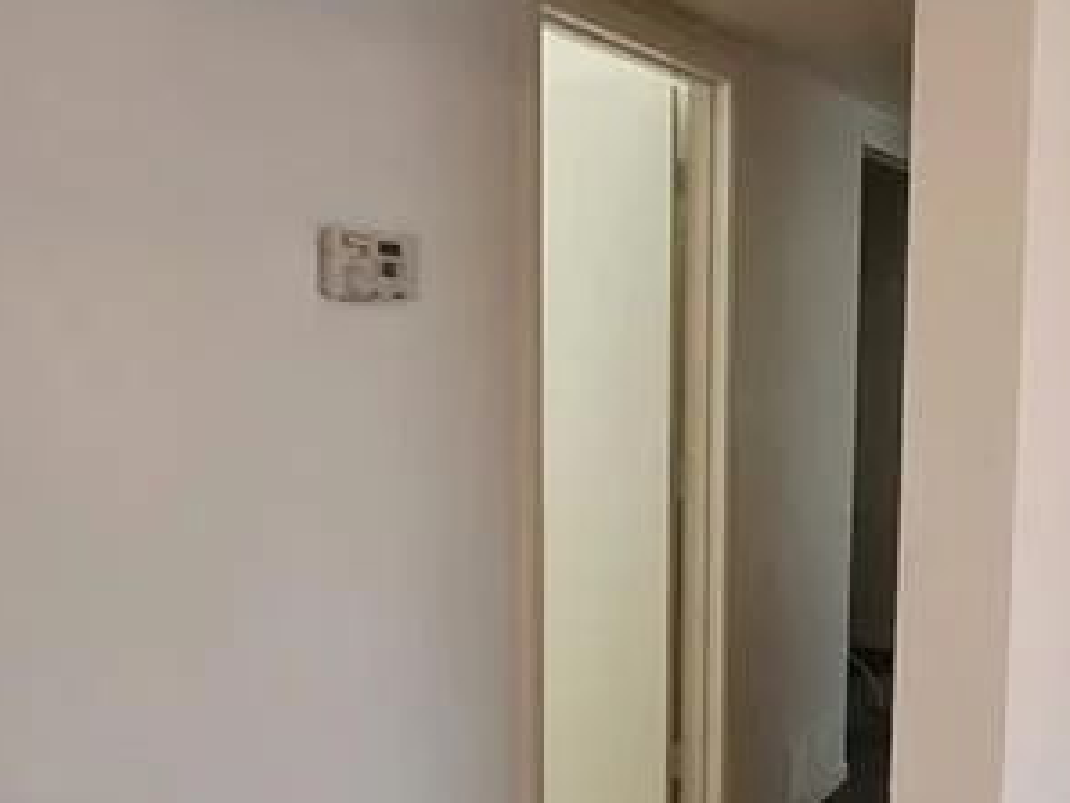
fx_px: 1082
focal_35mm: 35
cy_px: 461
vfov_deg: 40.6
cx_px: 724
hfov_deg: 51.5
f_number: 2.2
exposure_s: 1/40
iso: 320
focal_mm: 2.2
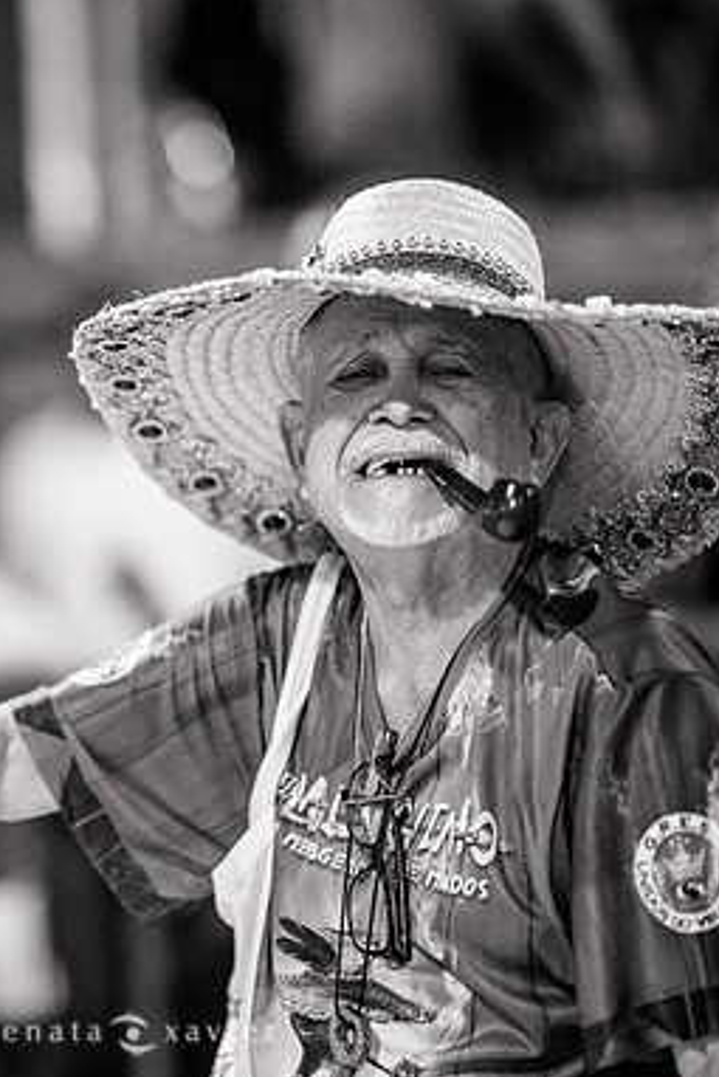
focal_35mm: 129
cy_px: 537
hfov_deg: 10.6
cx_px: 127
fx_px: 3861
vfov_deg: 15.9
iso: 1000
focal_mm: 85
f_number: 1.2
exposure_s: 1/800
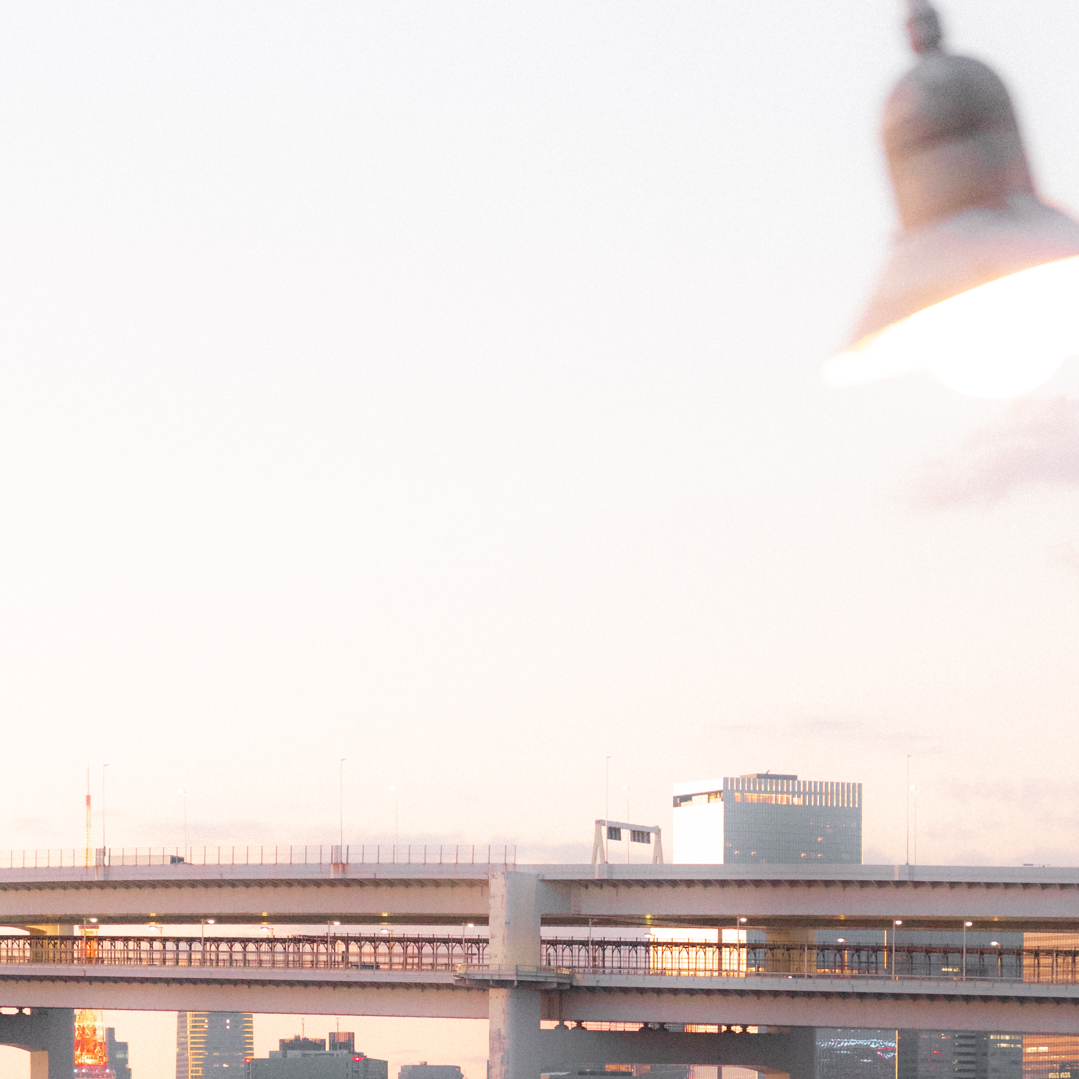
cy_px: 1103
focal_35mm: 170
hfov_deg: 10.3
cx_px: 712
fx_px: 5995
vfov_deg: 10.2
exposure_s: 1/100
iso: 4000
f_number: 2.8
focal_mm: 90
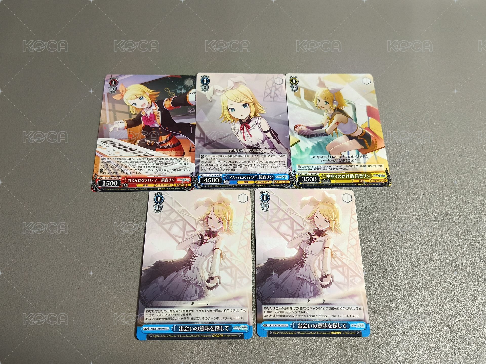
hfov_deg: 61.7
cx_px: 243
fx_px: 407
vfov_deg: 48.2
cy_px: 182
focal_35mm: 29
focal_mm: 5.24
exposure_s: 1/60
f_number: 1.75
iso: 800
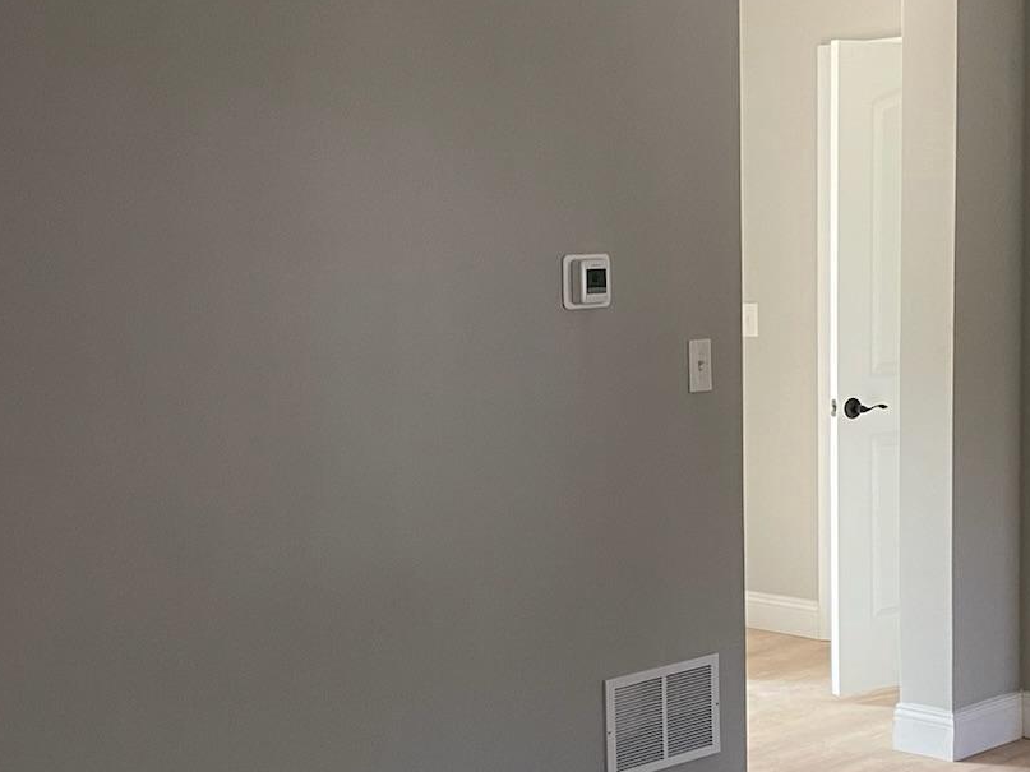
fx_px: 1964
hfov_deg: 29.4
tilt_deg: -7.6
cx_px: 514
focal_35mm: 66
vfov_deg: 22.2
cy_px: 517
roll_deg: +1.6
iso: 200
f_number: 1.8
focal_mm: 4.25
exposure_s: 1/60
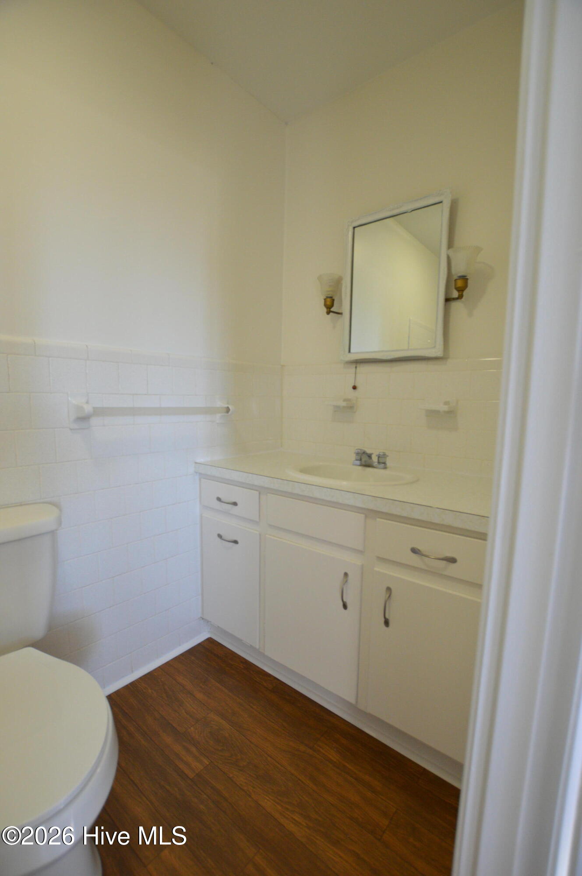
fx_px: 365
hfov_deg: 77.2
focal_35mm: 15
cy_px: 438
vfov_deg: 100.4
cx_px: 291
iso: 800
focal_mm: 10
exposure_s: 1/60
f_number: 3.5
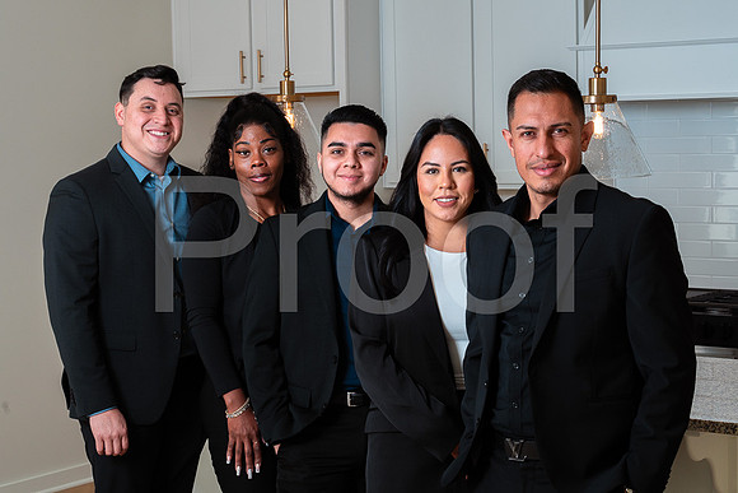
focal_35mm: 70
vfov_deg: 19.5
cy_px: 246
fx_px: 1435
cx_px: 369
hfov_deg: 28.8
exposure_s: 1/125
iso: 320
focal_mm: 70
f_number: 10
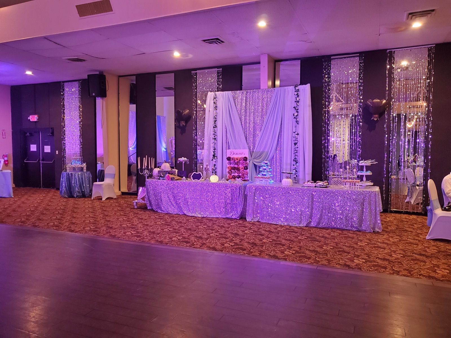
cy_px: 169
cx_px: 226
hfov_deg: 67.3
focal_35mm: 26
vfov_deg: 53.1
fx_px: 339
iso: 500
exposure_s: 1/39
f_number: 1.5
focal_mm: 4.3
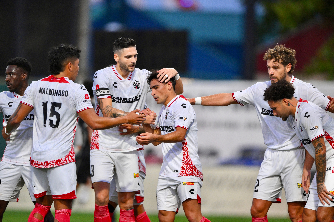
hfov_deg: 5.2
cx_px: 167
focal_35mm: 400
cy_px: 111
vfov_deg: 3.4
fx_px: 3711
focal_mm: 400
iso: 2800
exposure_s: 1/1250
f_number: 3.2
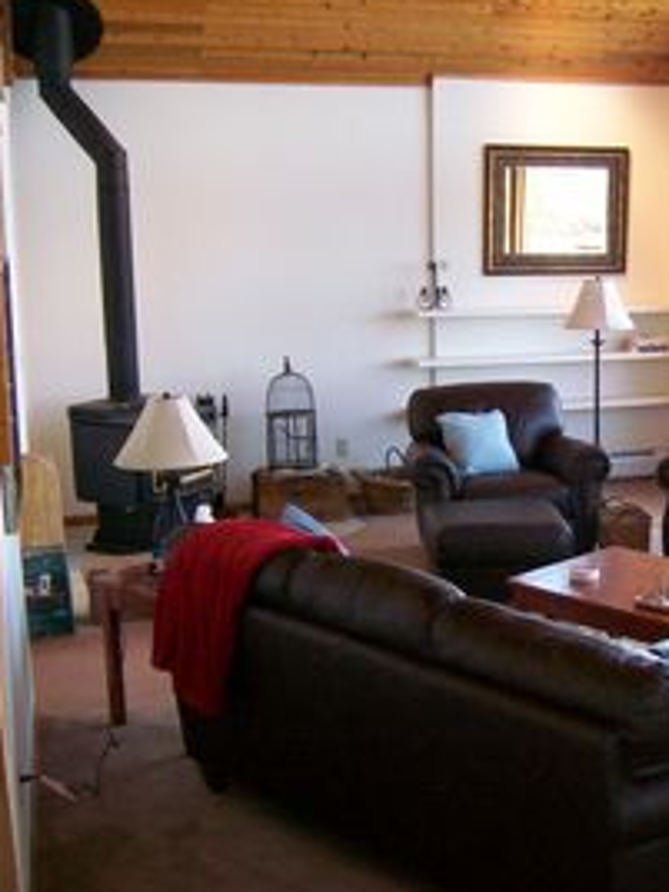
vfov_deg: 39.7
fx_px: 1237
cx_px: 606
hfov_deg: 29.0
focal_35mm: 48
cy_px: 443
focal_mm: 5.8
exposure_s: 1/125
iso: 400
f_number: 2.8
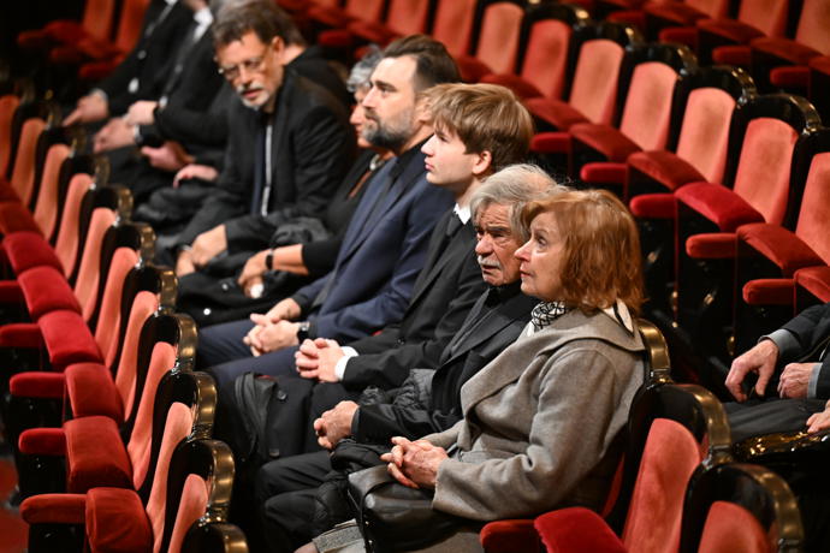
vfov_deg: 11.0
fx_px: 2882
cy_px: 276
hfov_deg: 16.4
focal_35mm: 125
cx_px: 415
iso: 5000
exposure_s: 1/160
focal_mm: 125
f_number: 2.8
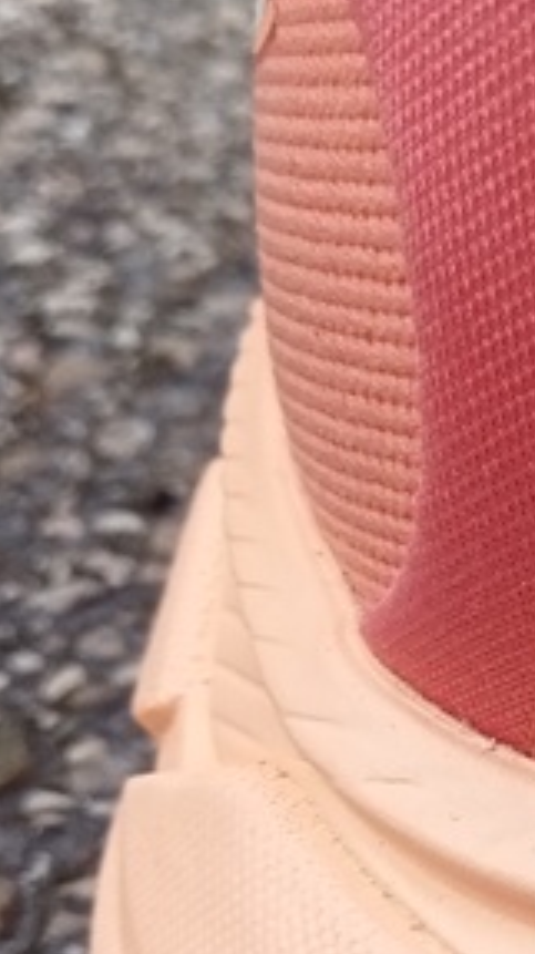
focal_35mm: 85
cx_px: 954
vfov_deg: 24.7
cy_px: 748
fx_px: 2148
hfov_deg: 12.9
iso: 178
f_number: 2.2
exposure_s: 1/100
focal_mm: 3.46
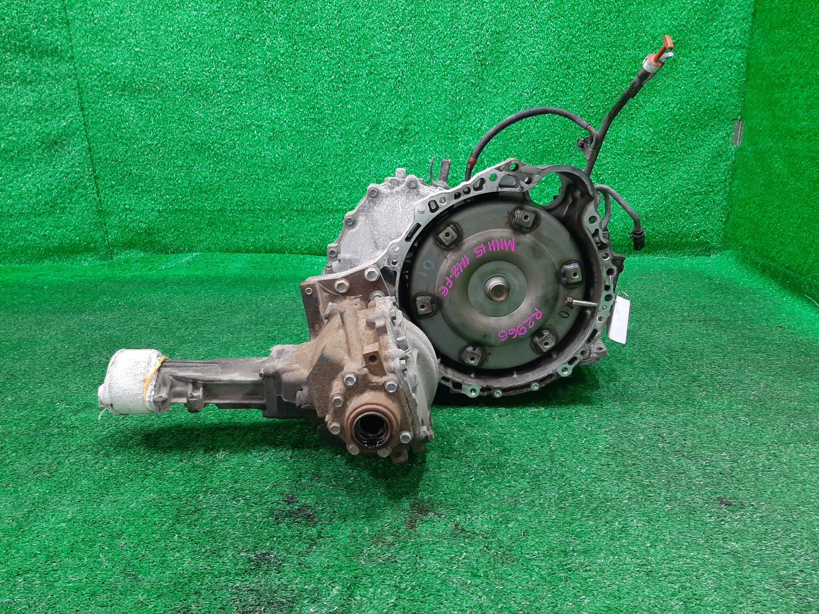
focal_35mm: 26
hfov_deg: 67.3
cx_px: 410
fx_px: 615
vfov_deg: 53.1
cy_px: 307
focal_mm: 3.93
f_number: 1.7
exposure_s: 1/50
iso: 181
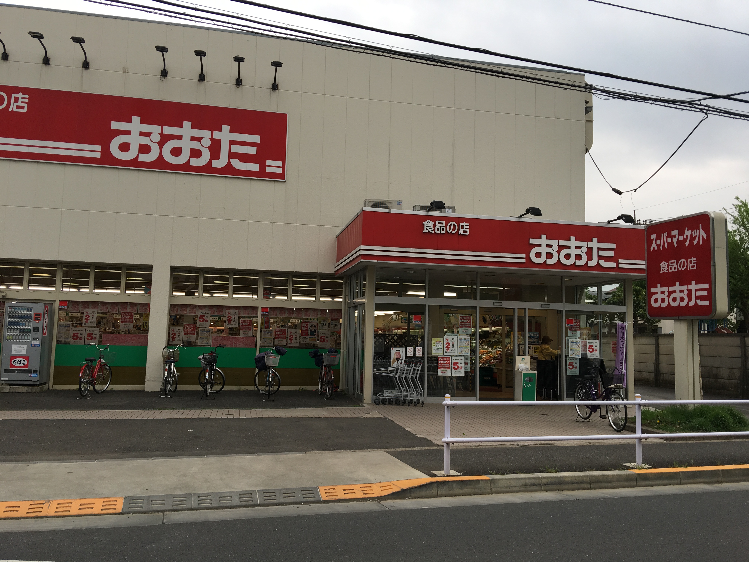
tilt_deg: +5.3
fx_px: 627
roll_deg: -2.0
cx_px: 374
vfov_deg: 48.2
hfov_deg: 61.7
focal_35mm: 29
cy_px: 281
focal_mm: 4.15
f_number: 2.2
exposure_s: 1/204
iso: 25
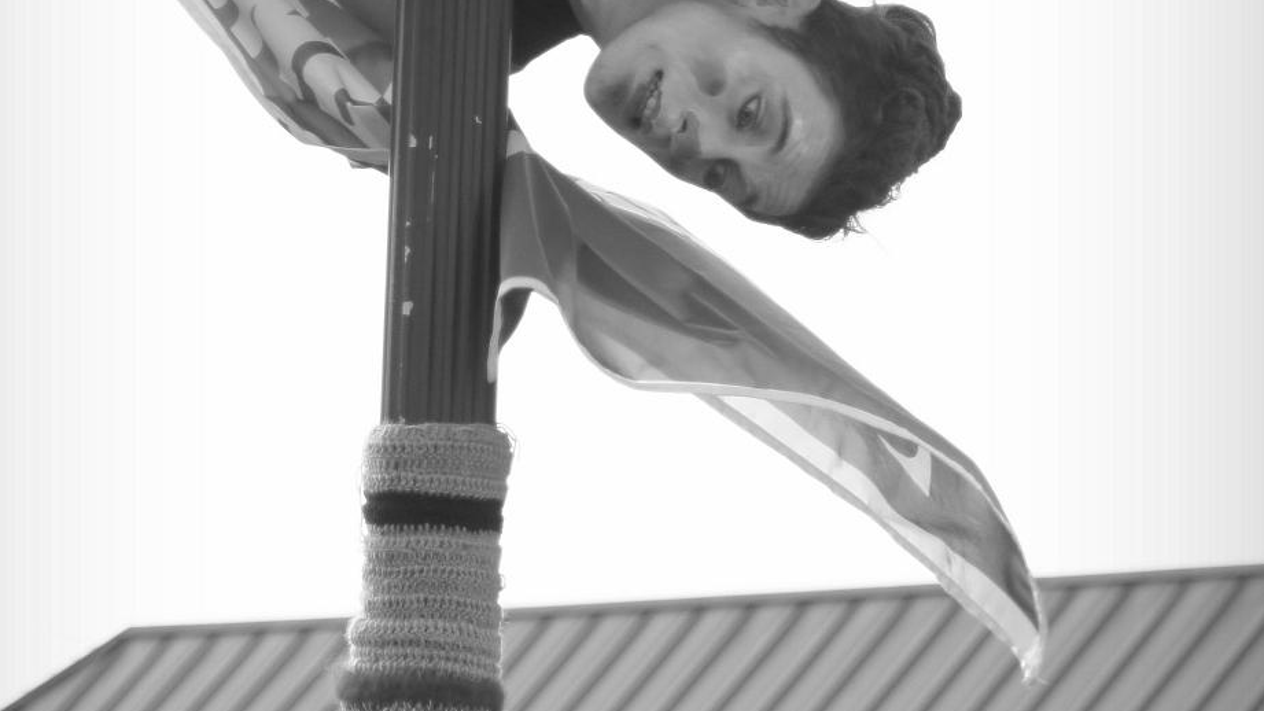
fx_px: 9183
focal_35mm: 274
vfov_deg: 4.4
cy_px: -54
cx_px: 597
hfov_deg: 7.9
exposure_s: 1/500
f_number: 4
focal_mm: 70
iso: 200
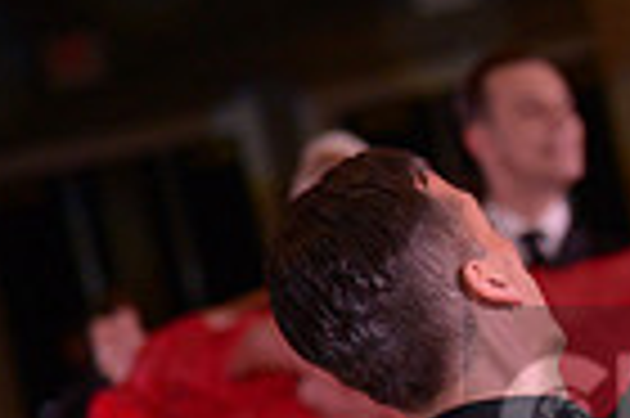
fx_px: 8687
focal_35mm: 497
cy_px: 425
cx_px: 954
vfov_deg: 2.8
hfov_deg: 4.1
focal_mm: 120
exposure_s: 1/200
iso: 1250
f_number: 5
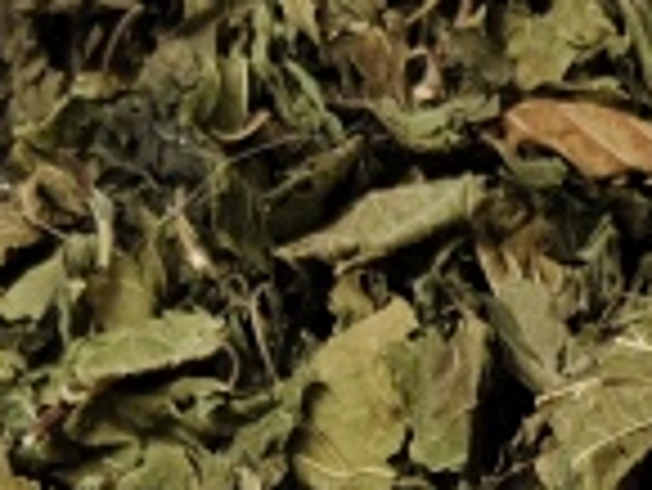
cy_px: 1490
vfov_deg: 7.6
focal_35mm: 169
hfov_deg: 11.4
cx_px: 787
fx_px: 3186
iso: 357
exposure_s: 1/50
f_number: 1.88
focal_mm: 5.56
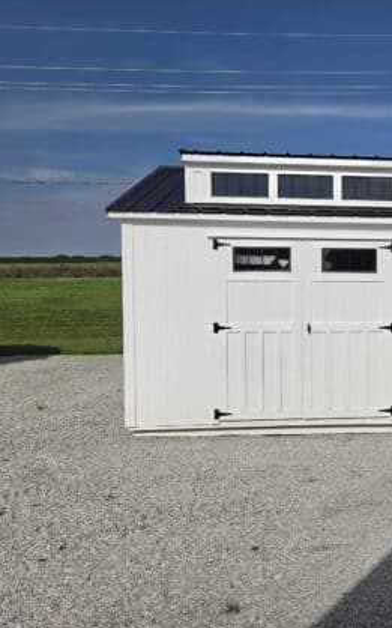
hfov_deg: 32.2
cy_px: 323
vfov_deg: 55.3
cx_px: 427
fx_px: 599
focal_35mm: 35
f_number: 1.8
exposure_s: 1/7734
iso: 50
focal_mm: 5.4
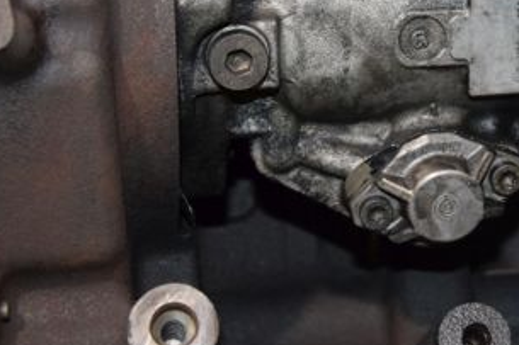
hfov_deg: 18.4
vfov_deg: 12.3
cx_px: 413
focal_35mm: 110
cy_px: 25
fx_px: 1586
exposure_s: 1/60
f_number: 5.6
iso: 1600
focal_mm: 35
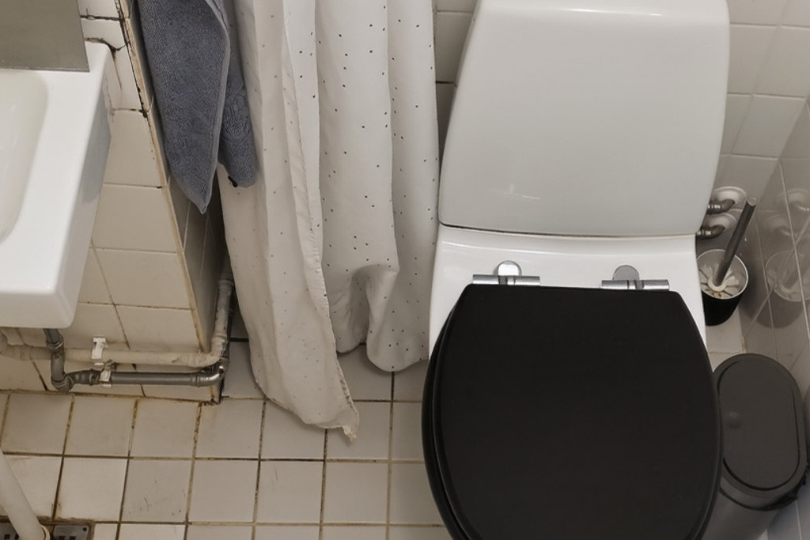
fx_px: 1125
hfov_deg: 39.5
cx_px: 478
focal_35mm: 50
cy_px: 157
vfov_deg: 26.8
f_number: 8
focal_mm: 20
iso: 400
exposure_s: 1/2.5
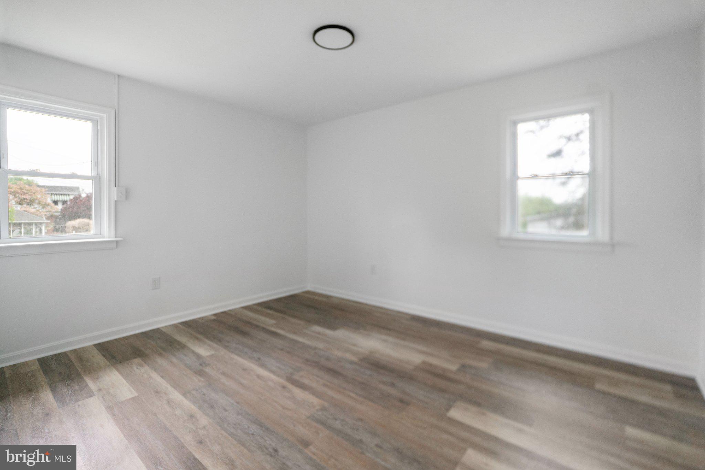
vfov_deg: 73.8
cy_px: 235
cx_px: 352
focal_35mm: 16
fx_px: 313
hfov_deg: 96.7
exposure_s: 1/60
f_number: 2.8
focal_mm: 16
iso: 800
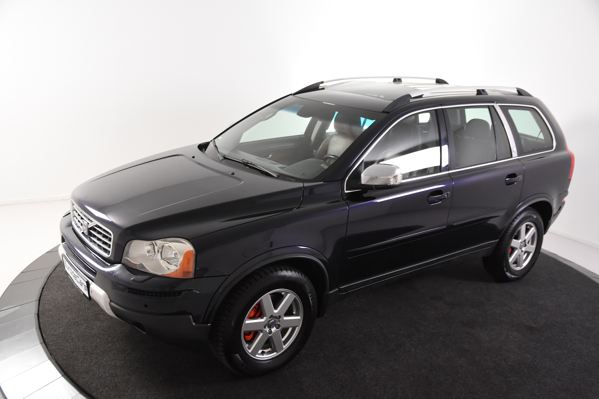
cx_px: 300
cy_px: 200
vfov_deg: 40.0
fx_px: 549
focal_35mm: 33
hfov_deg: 57.2
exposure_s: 1/80
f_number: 4.5
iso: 1600
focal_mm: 22
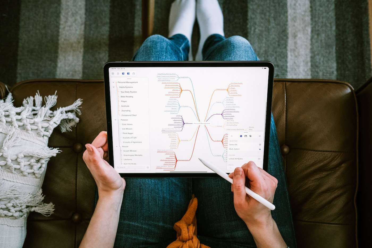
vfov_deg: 25.5
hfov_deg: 37.5
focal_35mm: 53
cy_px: 124
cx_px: 186
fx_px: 548
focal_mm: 35
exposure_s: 1/125
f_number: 4
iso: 1250
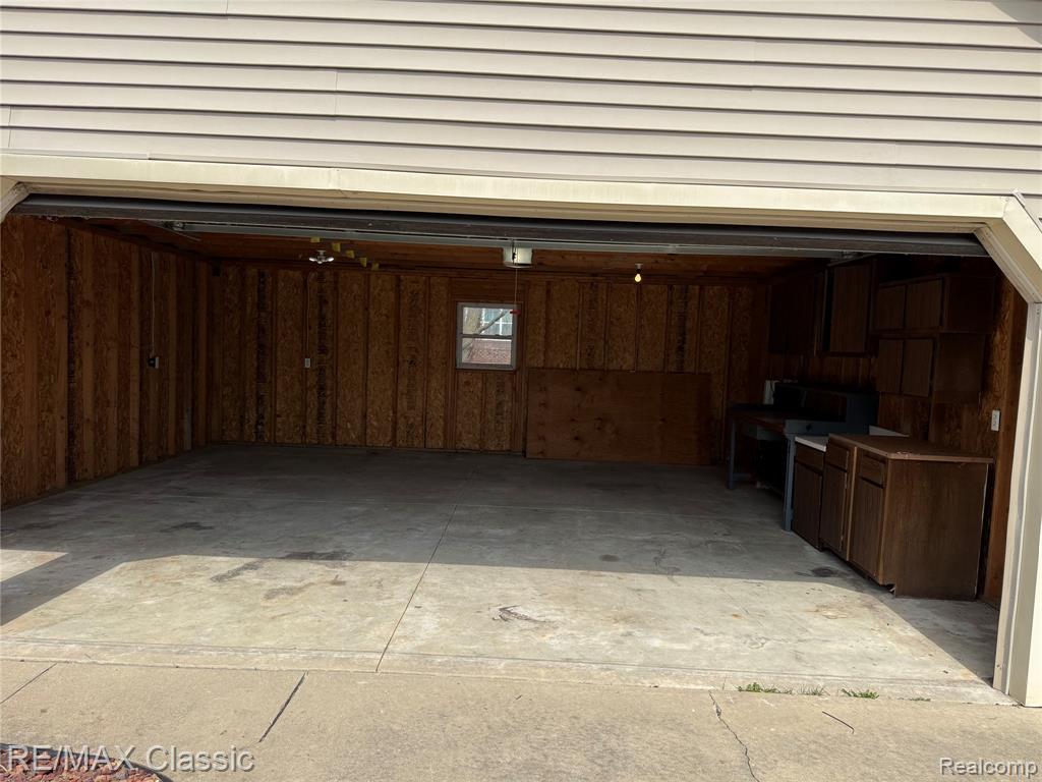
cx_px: 521
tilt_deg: -2.8
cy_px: 391
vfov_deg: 56.8
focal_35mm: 24
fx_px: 722
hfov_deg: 71.6
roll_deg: -1.7
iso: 80
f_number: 1.78
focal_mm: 6.76
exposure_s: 1/3759
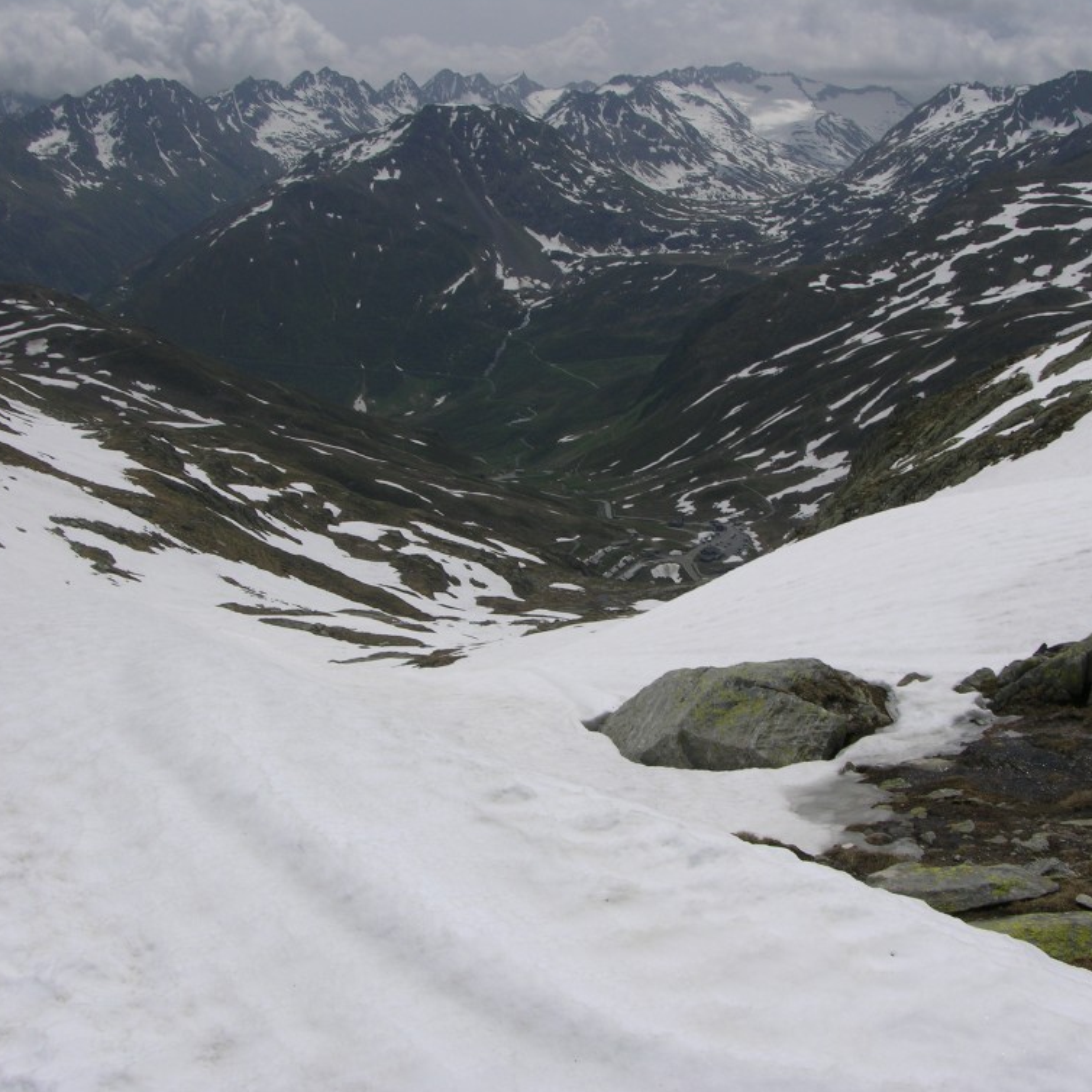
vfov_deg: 40.0
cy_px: 543
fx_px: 1499
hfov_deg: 40.0
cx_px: 585
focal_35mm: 42
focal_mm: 8.9
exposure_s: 1/547
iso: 50
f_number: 8
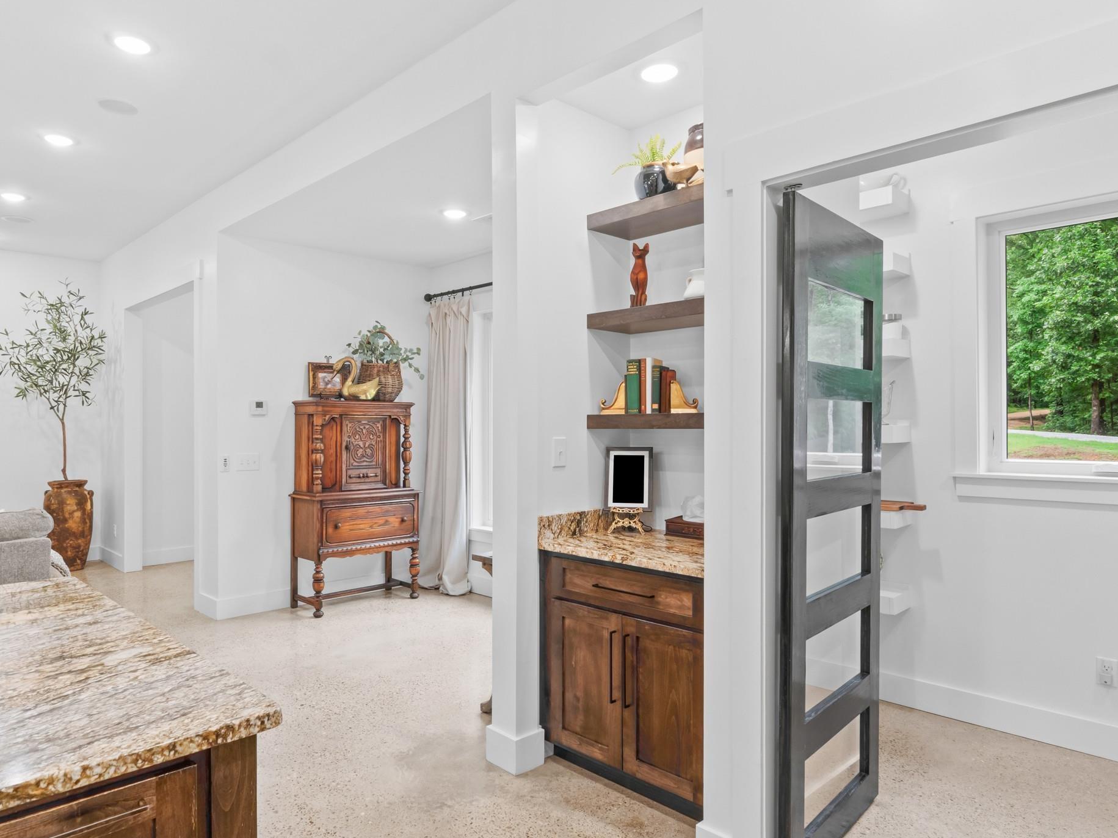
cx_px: 509
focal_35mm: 22
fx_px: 699
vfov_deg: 61.9
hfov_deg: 77.1
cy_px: 422
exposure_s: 1/2.5
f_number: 9
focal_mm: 11
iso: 250
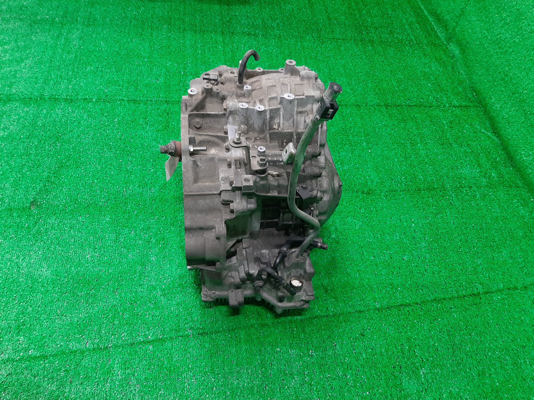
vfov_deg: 53.1
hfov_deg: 67.3
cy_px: 200
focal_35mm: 26
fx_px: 401
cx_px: 267
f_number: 1.7
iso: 143
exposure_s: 1/50
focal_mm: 3.93
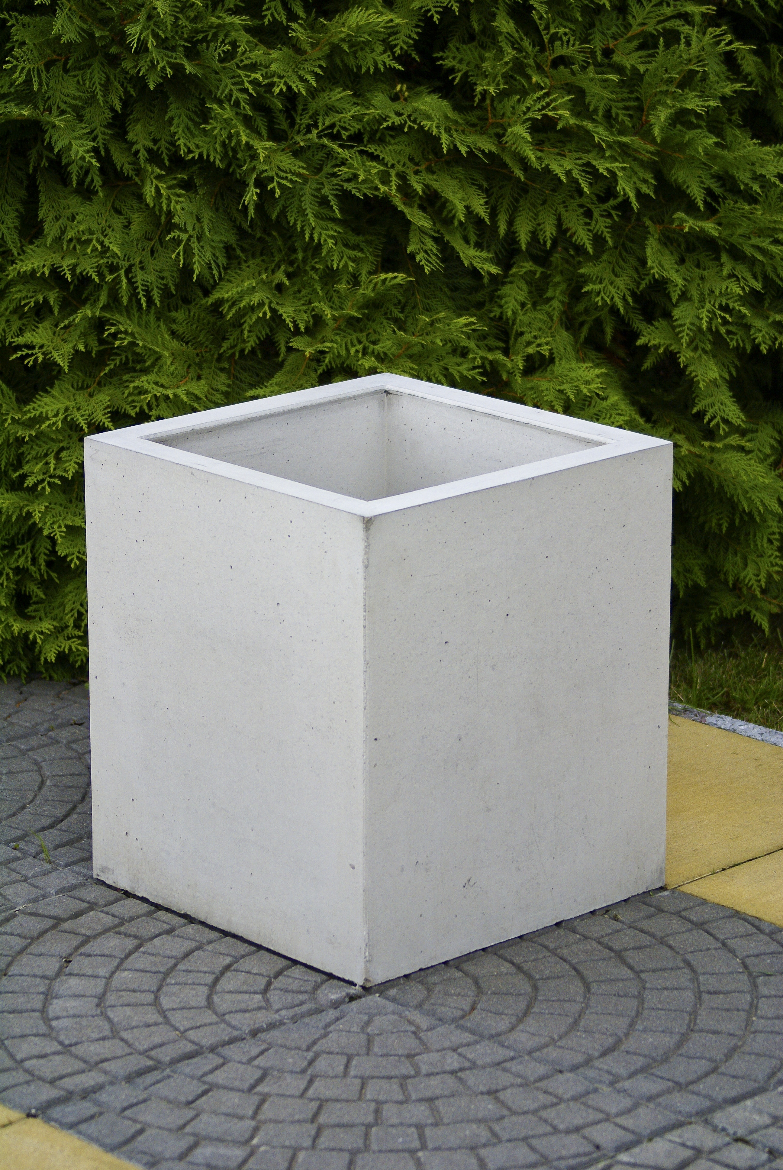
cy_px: 585
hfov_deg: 12.2
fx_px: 3660
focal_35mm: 112
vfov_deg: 18.2
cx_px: 392
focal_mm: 75
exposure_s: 1/640
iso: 400
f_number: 4.5
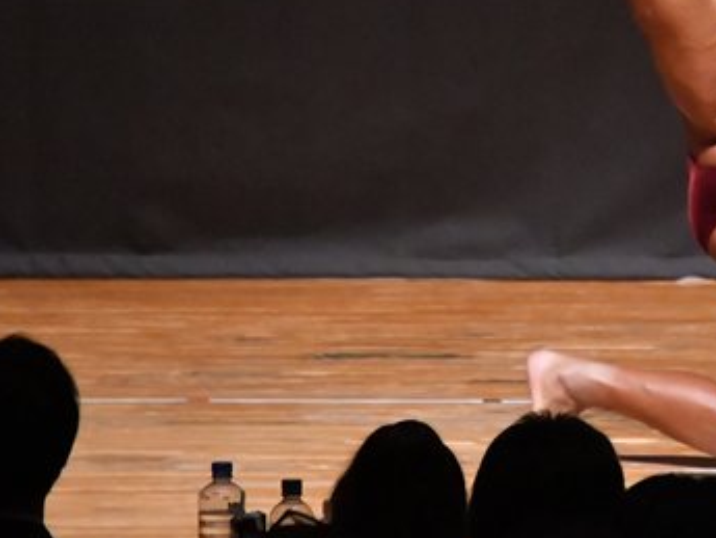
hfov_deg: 3.1
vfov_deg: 2.3
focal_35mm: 648
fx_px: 13408
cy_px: 110
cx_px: 684
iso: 10000
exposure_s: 1/400
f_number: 5.6
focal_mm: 200
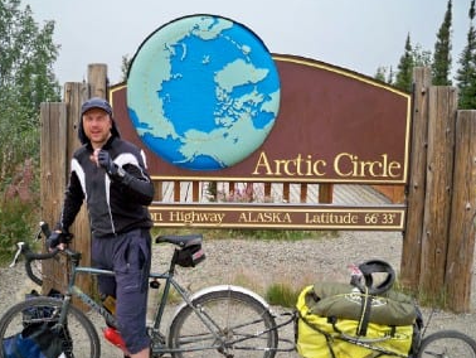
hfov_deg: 50.1
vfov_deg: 38.7
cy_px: 180
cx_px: 233
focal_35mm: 37
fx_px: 509
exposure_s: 1/250
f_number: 3.1
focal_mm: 6.3
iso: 80
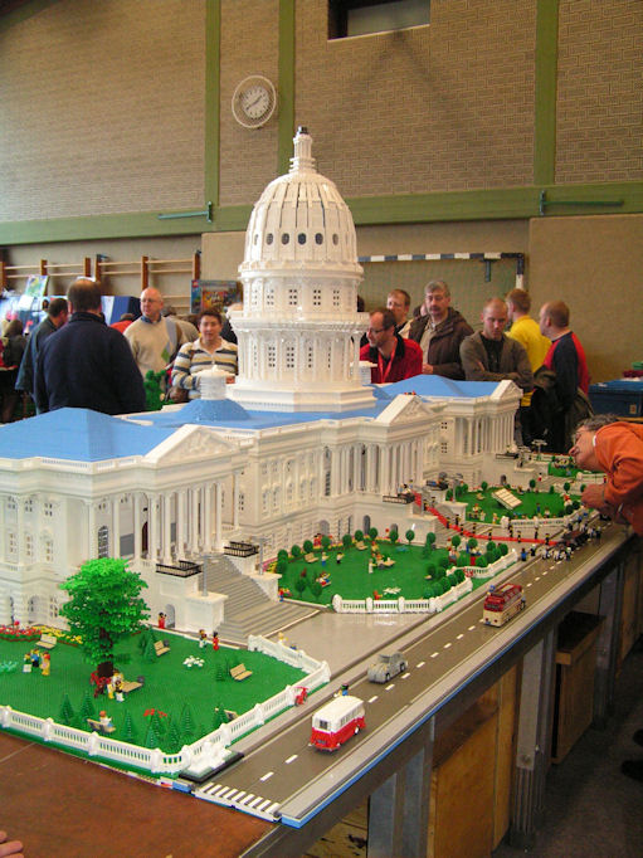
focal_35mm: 38
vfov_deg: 49.0
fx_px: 942
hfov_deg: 37.7
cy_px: 429
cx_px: 322
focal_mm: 6.3
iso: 200
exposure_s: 1/40
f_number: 2.8
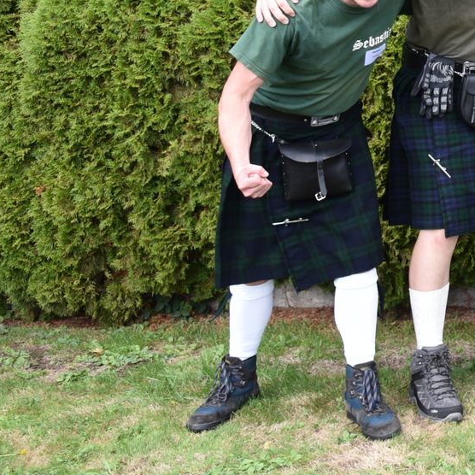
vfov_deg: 19.3
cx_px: 876
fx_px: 1351
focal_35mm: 87
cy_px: -19
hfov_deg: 16.4
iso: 400
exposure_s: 1/200
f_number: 7.1
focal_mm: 27
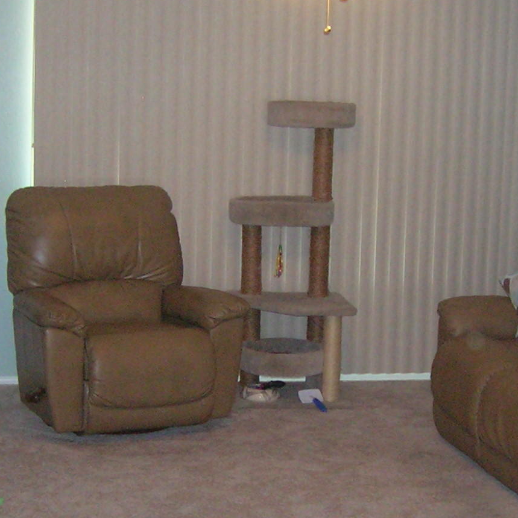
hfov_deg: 21.6
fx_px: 1354
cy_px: 305
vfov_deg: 21.6
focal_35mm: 80
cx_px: 295
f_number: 2.9
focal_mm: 5.7
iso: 192
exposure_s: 1/60.1
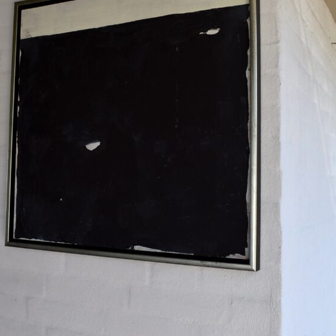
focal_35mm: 49
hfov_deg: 34.5
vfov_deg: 34.7
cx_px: 108
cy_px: 133
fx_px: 536
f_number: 8
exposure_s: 1/250
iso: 280
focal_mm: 21
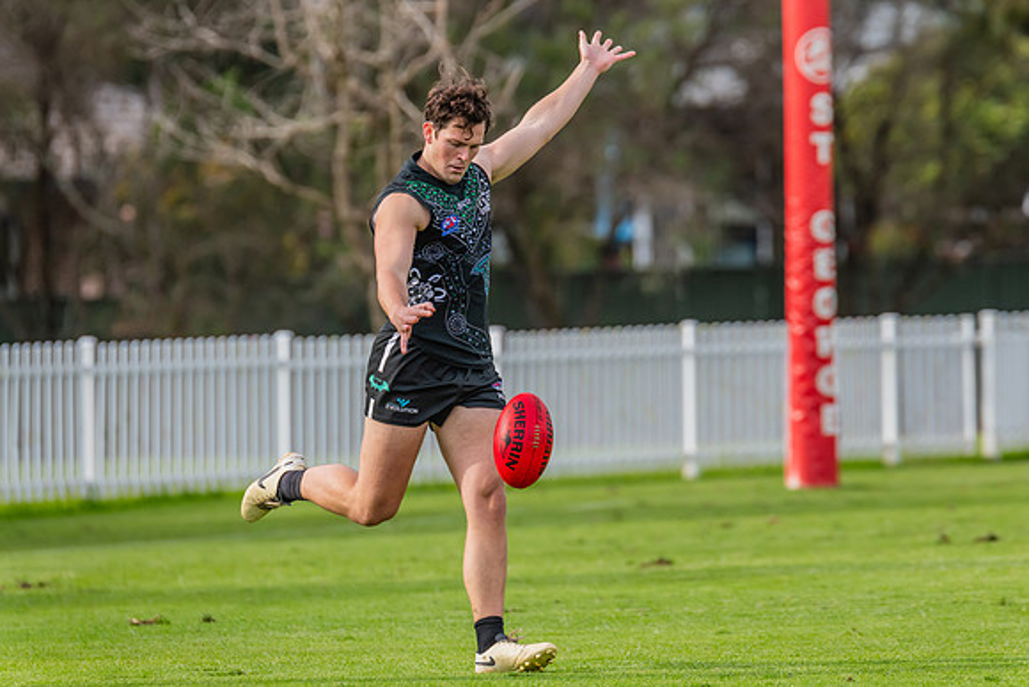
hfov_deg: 4.7
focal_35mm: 443
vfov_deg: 3.1
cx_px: 537
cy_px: 334
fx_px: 12659
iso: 800
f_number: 7.1
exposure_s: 1/1600
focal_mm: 420
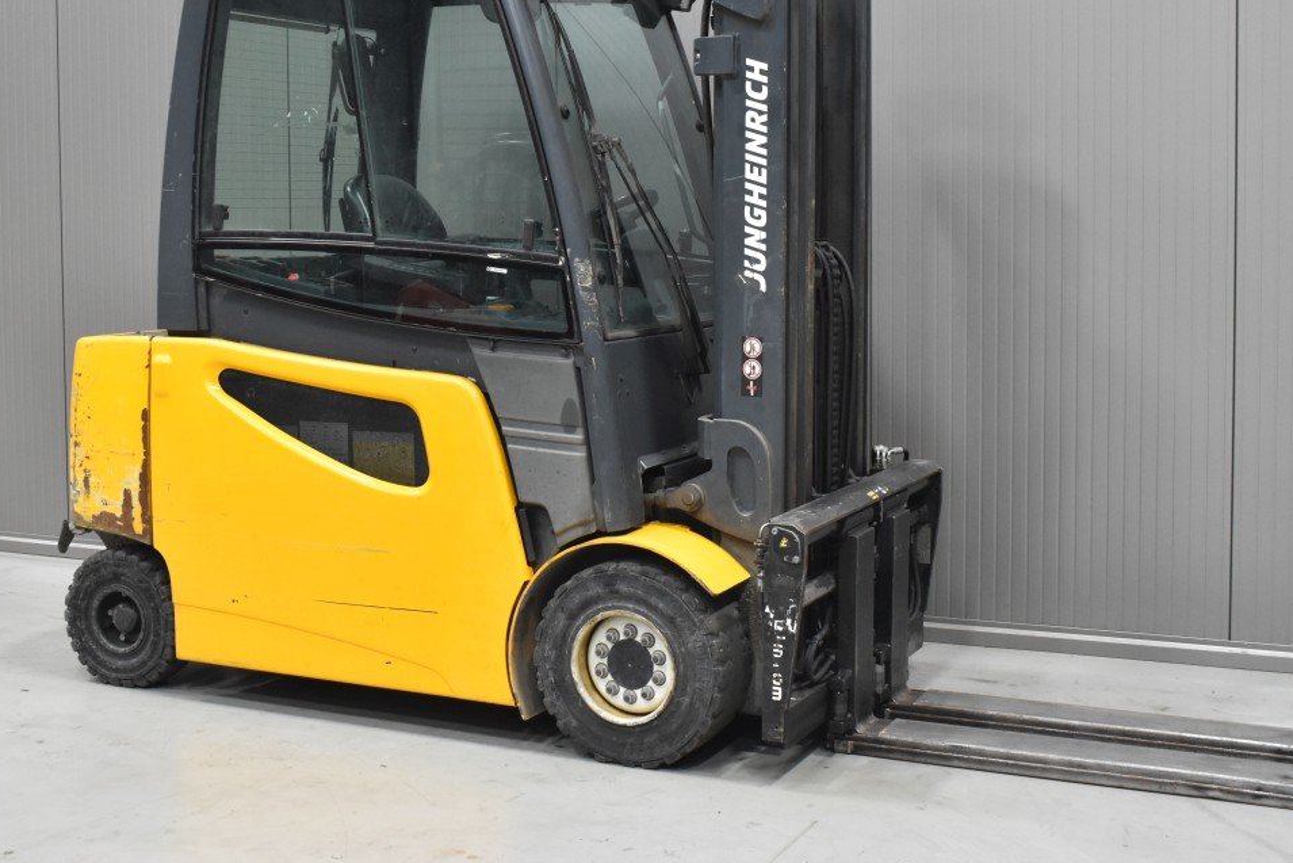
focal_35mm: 49
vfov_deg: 27.4
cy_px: 324
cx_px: 582
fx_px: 1760
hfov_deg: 40.3
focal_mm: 26
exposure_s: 1/50
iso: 2000
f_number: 5.6
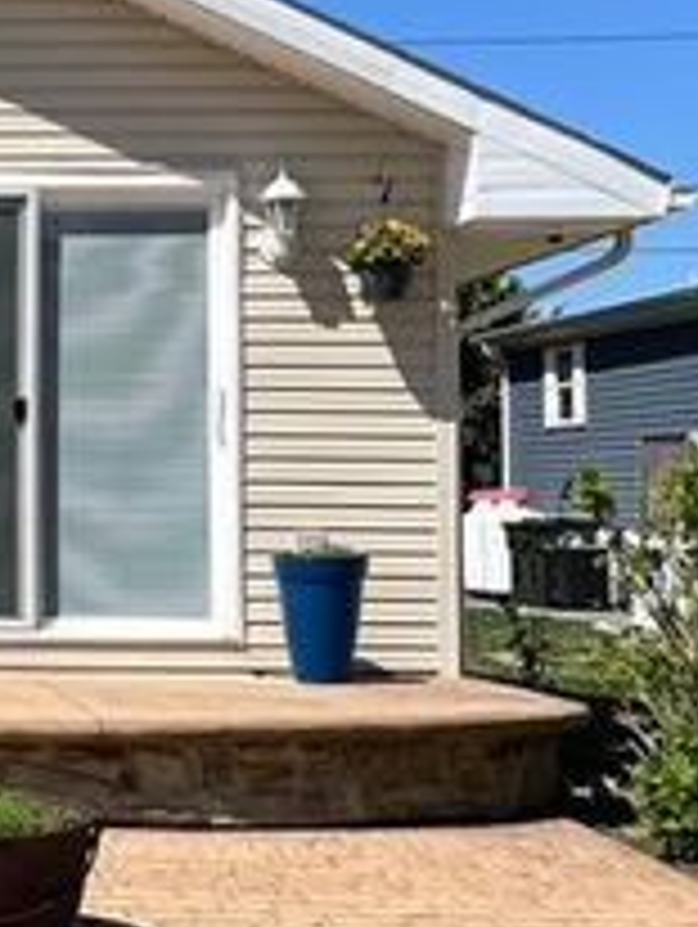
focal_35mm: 84
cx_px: -401
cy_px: 434
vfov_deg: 23.3
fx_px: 2254
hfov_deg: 15.9
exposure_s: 1/5319
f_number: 1.6
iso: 50
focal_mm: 5.1
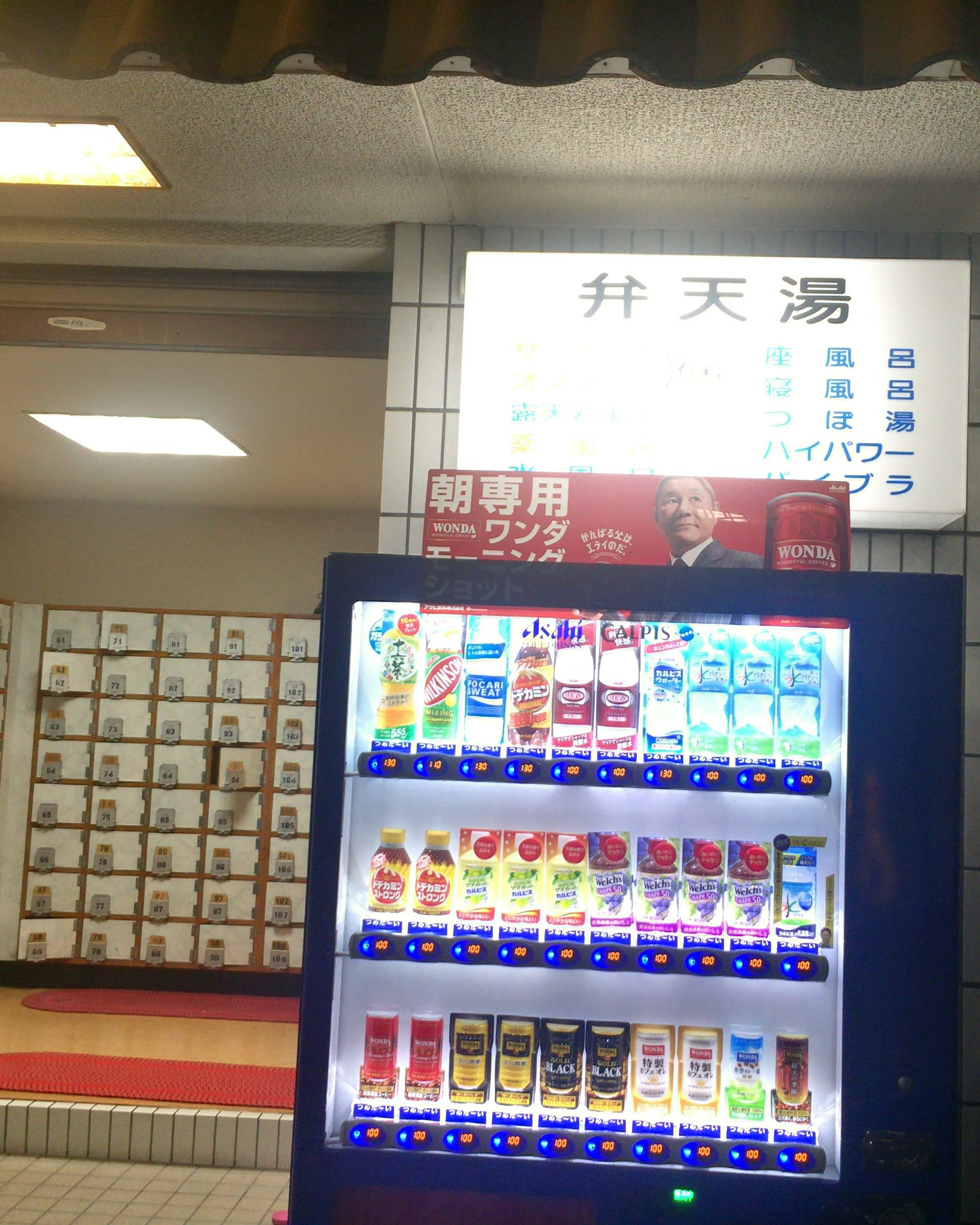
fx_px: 1378
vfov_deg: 47.9
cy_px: 615
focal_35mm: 38
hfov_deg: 39.1
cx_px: 520
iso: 64
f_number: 2.2
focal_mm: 4.15
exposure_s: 1/30
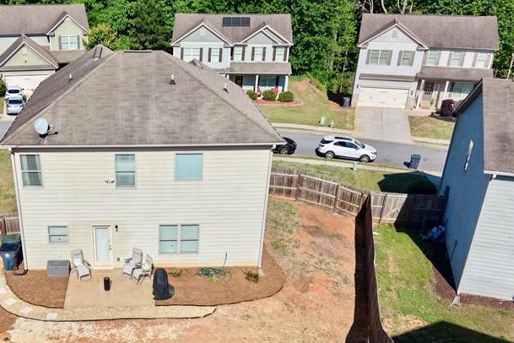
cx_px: 146
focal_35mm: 42
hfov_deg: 45.2
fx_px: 600
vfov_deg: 31.4
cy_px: 254
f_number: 1.8
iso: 310
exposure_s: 1/6400
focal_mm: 8.67
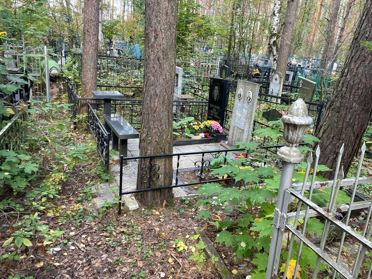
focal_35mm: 26
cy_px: 140
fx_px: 279
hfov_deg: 67.3
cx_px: 186
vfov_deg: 53.1
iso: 125
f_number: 1.6
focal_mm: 4.2
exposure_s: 1/121
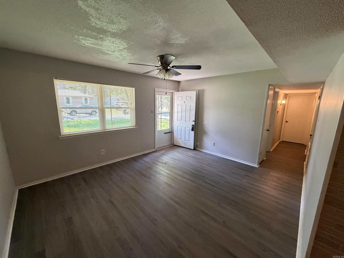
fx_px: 139
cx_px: 172
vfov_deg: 85.7
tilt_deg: -10.6
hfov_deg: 102.1
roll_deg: -1.2
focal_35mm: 14
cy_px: 129
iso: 400
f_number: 2.2
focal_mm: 2.22
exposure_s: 1/60
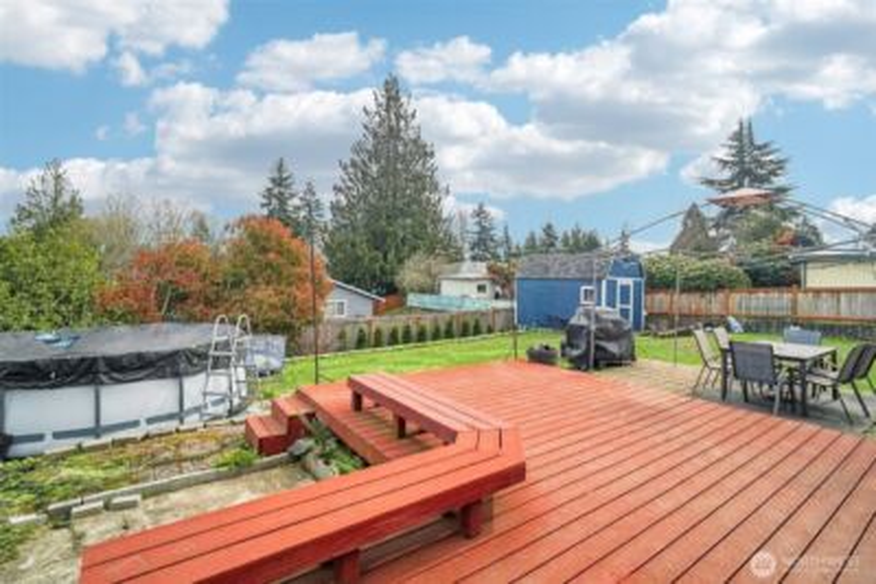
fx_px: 389
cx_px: 438
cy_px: 292
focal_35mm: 16
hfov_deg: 96.7
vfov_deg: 73.8
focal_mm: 16
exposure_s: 1/2000
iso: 1600
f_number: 8
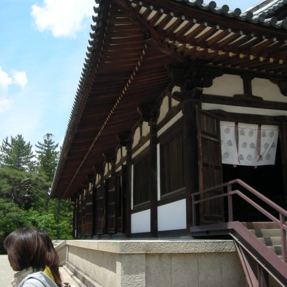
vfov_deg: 39.9
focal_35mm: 42
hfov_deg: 40.0
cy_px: 123
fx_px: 394
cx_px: 143
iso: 50
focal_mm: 5.7
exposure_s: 1/163
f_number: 5.7
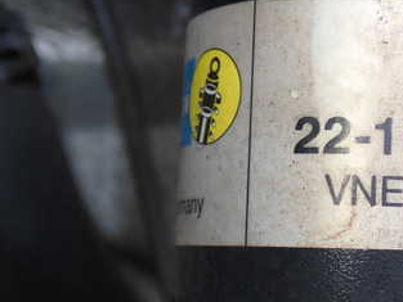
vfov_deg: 16.4
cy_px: 170
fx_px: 1048
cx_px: 376
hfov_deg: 21.2
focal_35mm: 90
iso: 200
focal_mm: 8.4
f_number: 3.1
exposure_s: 1/100
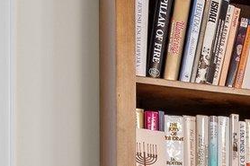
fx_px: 819
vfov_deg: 10.7
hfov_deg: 16.1
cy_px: 318
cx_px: 355
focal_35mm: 118
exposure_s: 4
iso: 400
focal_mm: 16
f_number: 8
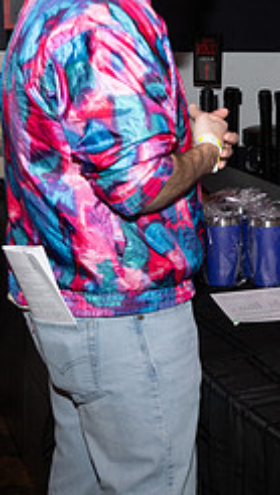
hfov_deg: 14.3
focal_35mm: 74
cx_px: 514
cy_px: 112
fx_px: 973
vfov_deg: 28.1
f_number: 5.6
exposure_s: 1/125
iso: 1000
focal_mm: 30
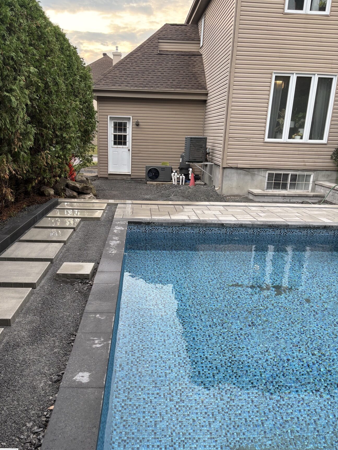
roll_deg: -0.9
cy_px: 247
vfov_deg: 61.5
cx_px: 150
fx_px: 378
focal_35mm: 29
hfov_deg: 48.1
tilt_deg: -15.1
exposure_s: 1/121
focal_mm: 5.96
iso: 32
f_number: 1.6
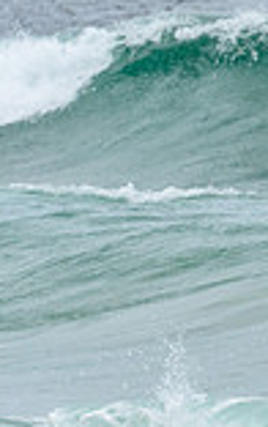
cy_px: 127
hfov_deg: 0.4
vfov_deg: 0.7
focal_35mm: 3032
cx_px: -421
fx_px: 35303
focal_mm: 800
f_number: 11
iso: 1250
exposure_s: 1/2000
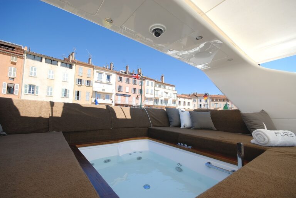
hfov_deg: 100.3
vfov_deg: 77.5
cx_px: 148
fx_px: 123
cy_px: 99
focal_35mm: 15
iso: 100
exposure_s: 1/125
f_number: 9
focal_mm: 10
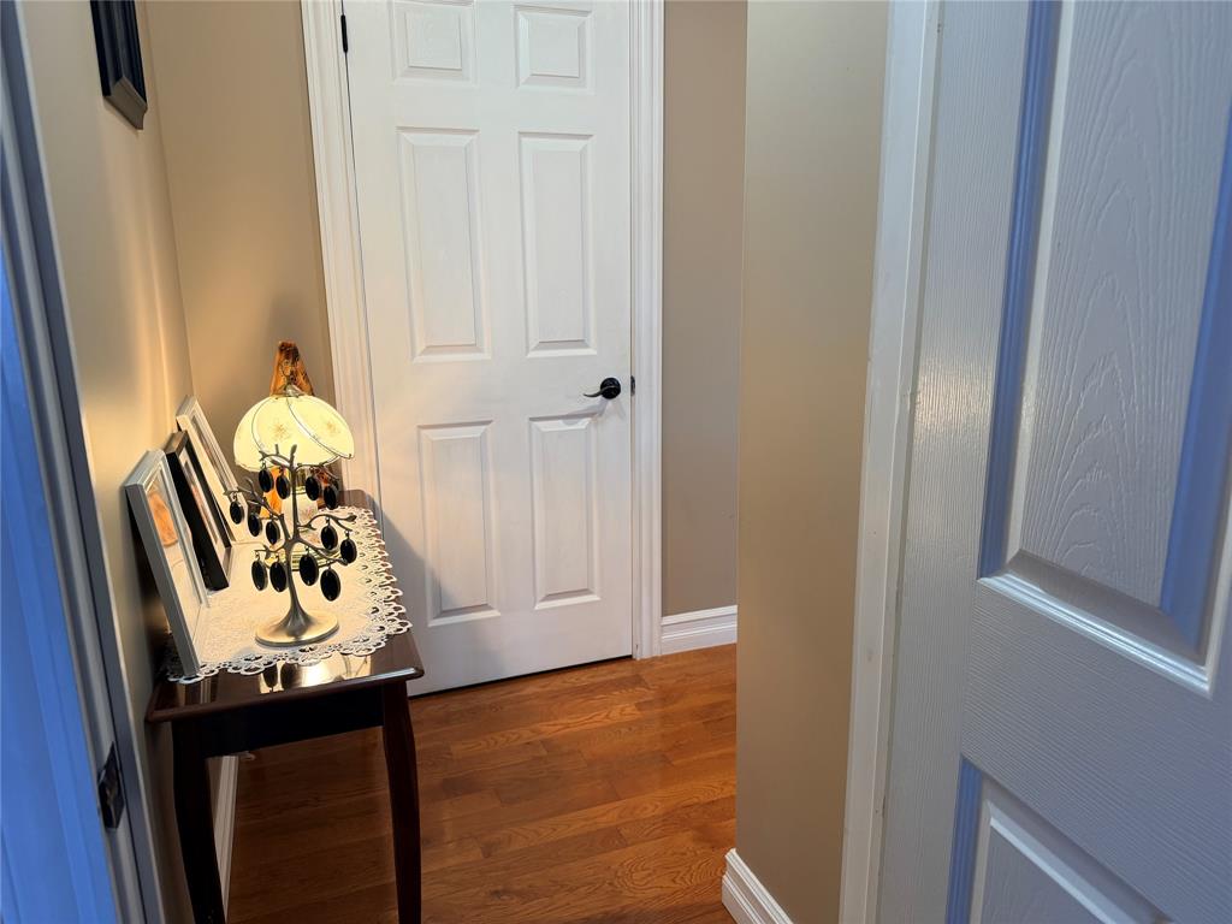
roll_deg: +2.2
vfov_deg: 56.8
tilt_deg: -11.6
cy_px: 462
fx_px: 854
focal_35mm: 24
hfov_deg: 71.6
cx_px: 616
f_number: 1.78
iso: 160
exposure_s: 1/60
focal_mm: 6.76
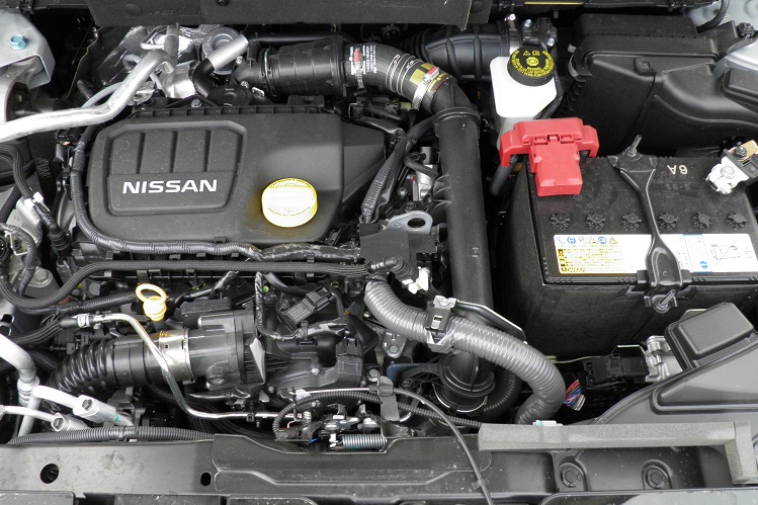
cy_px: 220
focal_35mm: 35
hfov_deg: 54.4
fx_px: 737
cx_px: 343
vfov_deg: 37.8
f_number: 4
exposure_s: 1/50
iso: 100
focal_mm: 4.9
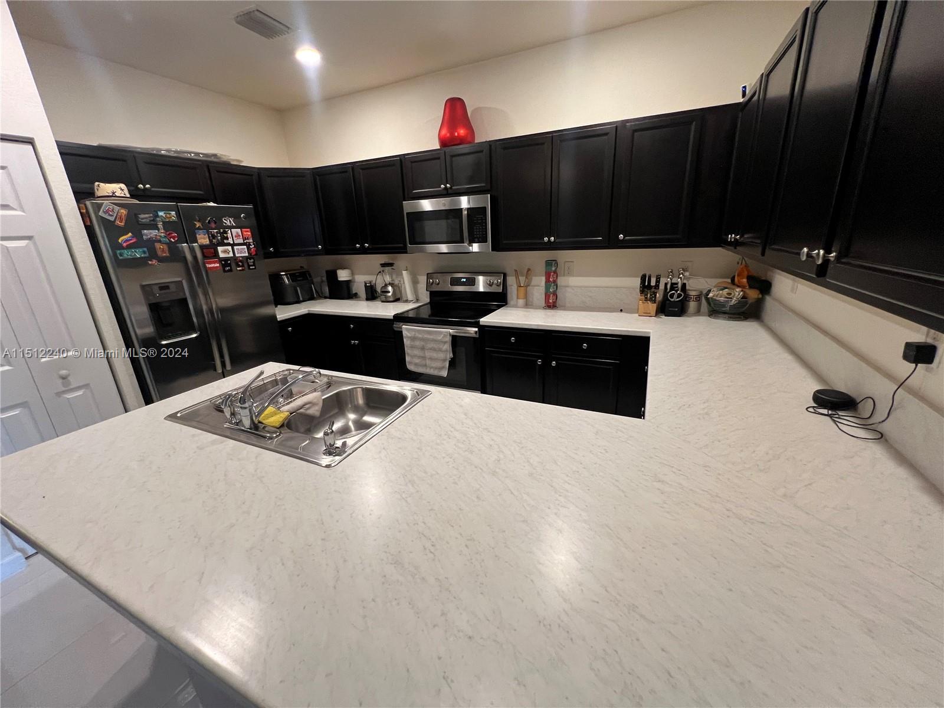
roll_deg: +2.6
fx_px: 355
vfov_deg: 89.9
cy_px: 354
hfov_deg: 106.2
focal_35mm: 13
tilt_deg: -18.0
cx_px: 472
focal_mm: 1.57
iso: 320
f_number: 1.8
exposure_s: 1/60
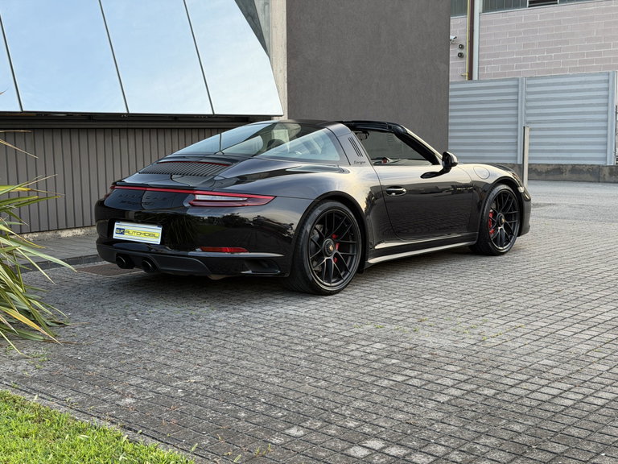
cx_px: 309
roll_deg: +1.8
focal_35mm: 48
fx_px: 857
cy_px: 232
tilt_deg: -6.5
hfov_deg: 39.7
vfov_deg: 30.3
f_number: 1.78
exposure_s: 1/237
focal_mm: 6.76
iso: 80
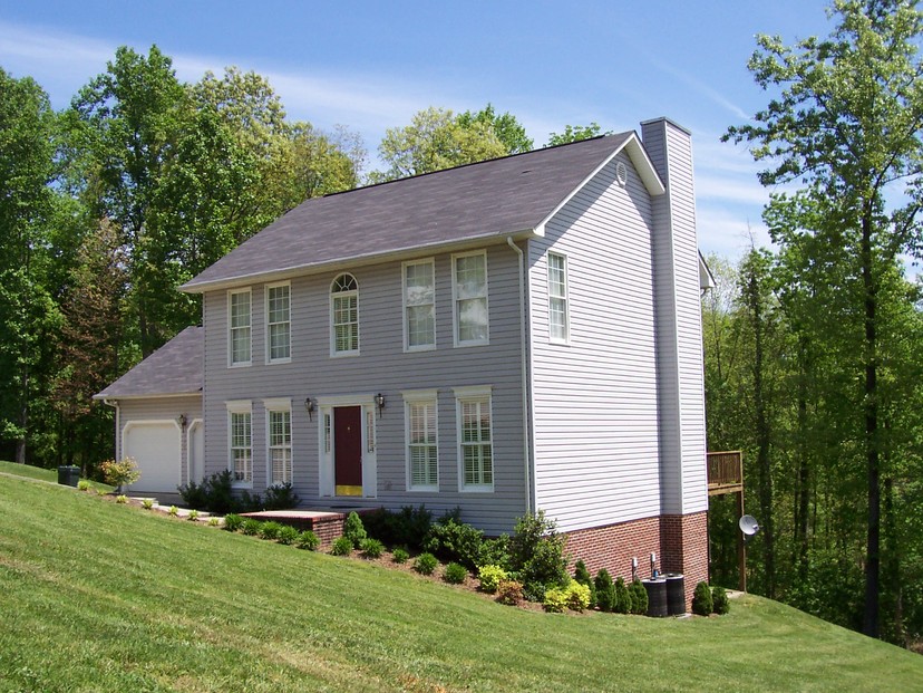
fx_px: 987
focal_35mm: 37
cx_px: 462
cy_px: 346
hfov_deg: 50.1
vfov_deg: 38.7
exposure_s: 1/500
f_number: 5.6
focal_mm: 5.6
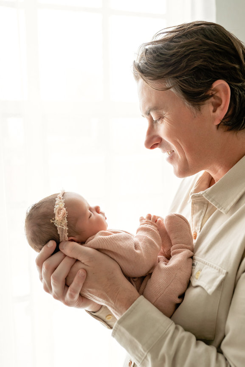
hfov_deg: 37.9
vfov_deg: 54.4
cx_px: 122
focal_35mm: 35
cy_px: 184
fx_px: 357
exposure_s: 1/320
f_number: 3.2
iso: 250
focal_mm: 35
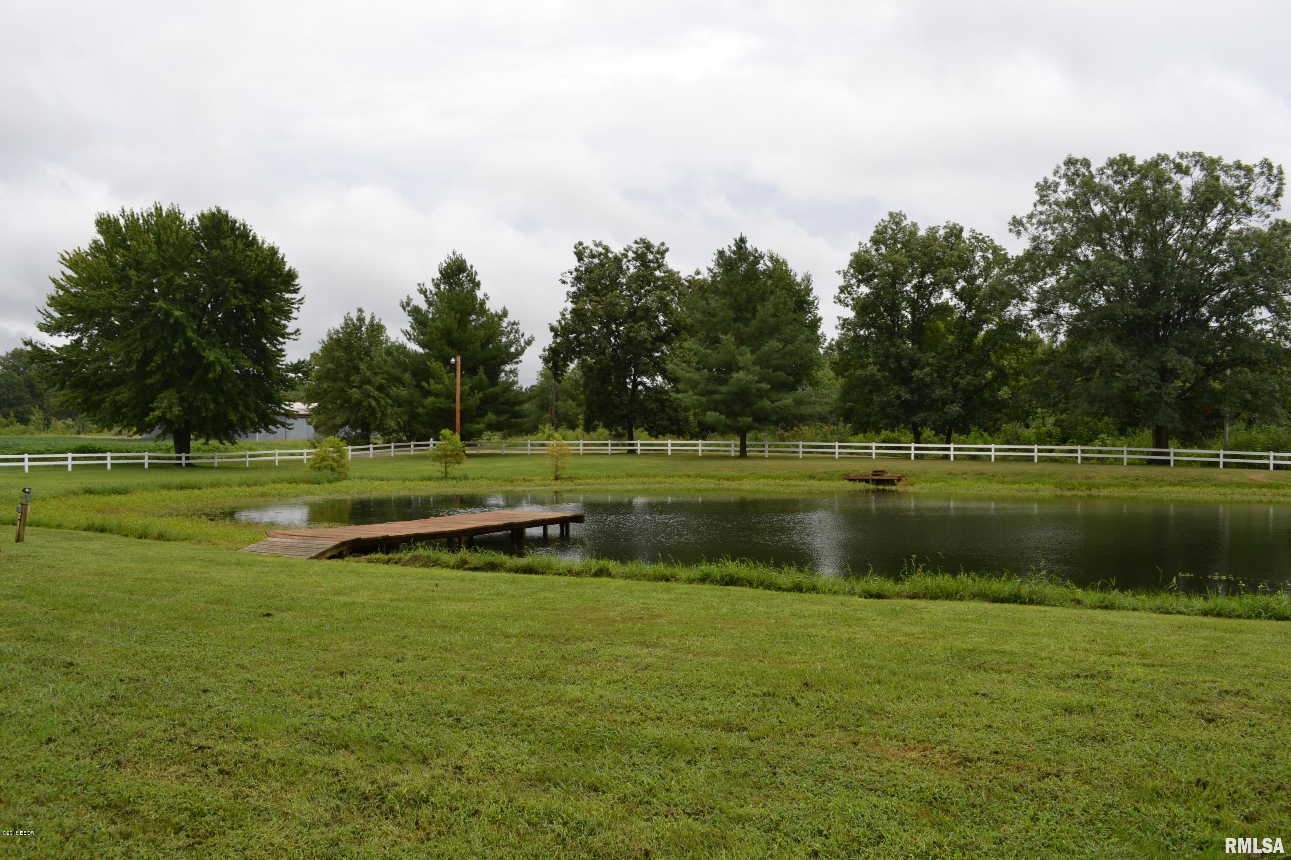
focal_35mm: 27
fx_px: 968
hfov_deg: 67.4
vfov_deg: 47.9
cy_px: 430
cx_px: 646
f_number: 8
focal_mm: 18
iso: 100
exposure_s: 1/200
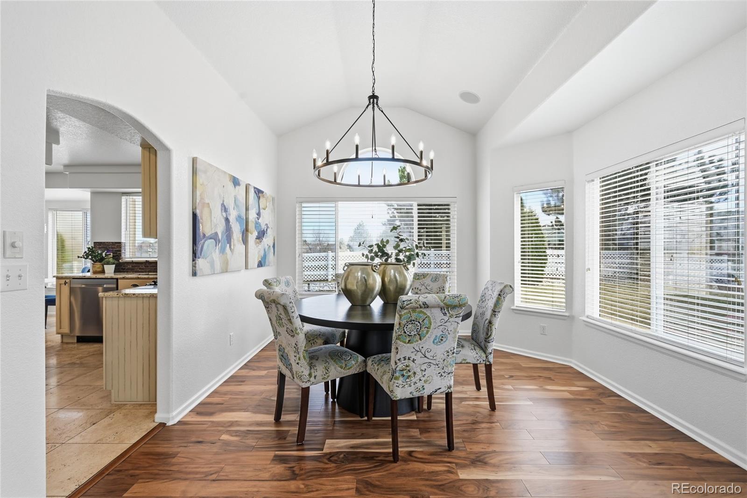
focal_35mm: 16
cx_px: 374
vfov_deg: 73.7
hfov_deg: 96.7
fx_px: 332
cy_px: 249
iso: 400
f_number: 8
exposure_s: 1/2500
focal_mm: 16
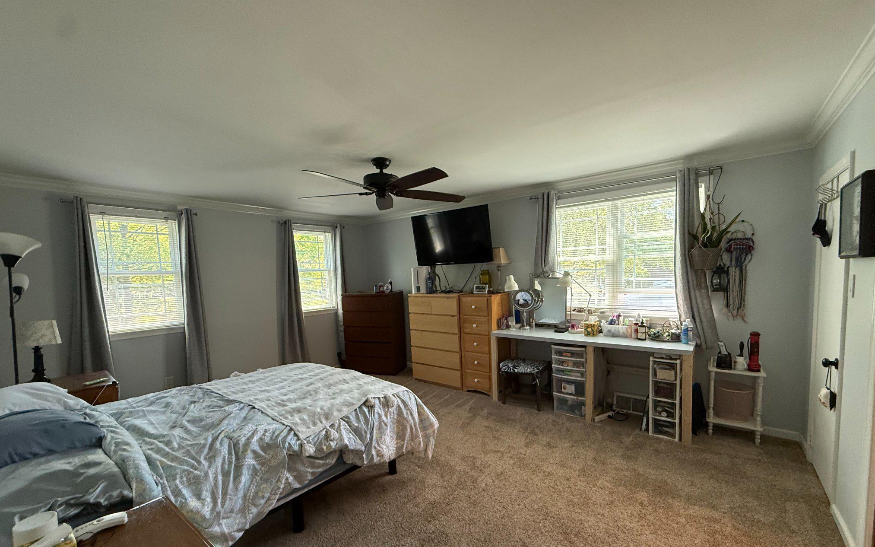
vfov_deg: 74.6
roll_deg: +2.1
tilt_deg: -4.7
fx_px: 358
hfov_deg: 101.5
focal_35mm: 15
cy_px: 302
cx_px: 438
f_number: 2.2
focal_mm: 2.22
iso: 400
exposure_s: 1/120
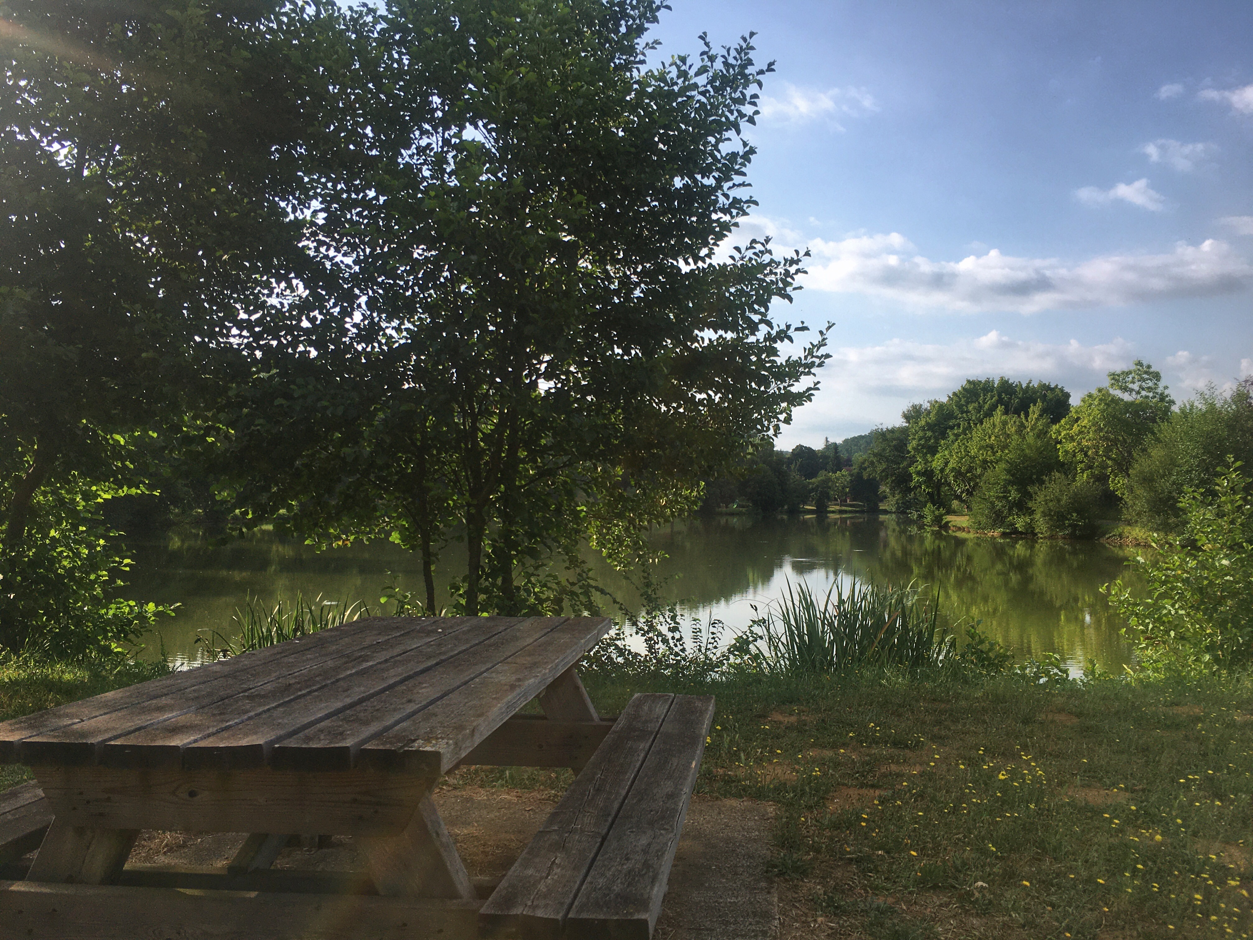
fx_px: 1050
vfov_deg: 48.2
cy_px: 470
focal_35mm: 29
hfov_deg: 61.7
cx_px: 626
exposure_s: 1/1479
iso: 25
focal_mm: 4.15
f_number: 2.2
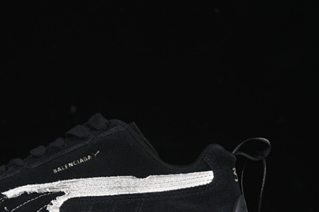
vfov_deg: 10.1
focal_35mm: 136
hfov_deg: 15.0
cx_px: 87
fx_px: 1205
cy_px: 142
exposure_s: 1/50
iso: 160
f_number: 6.3
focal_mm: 50
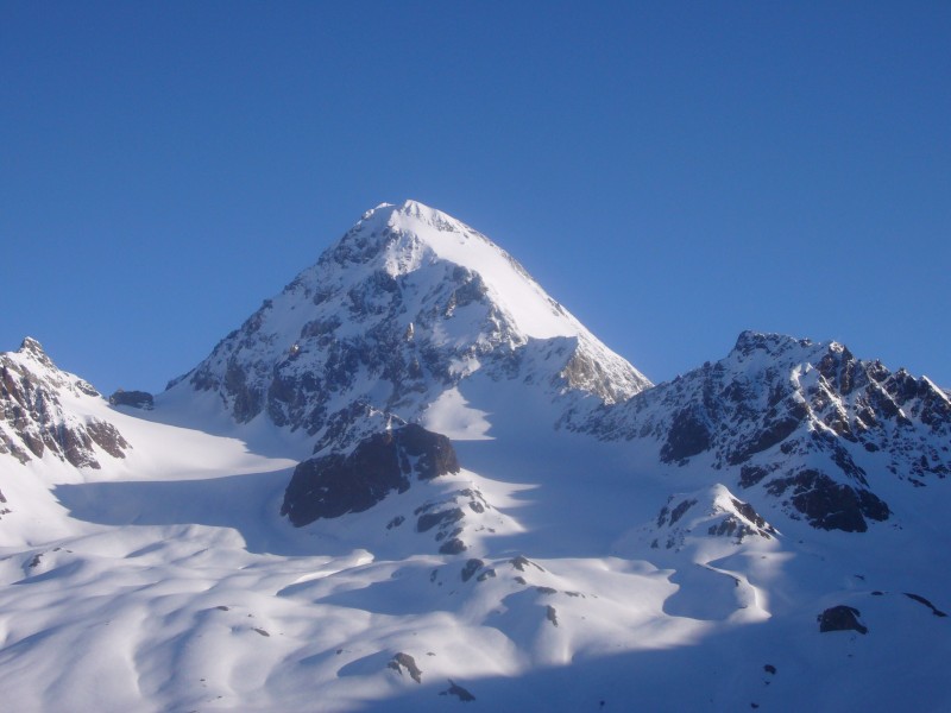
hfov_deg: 28.6
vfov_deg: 21.6
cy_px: 356
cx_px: 476
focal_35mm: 68
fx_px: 1868
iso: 80
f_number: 9
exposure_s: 1/250
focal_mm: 11.2
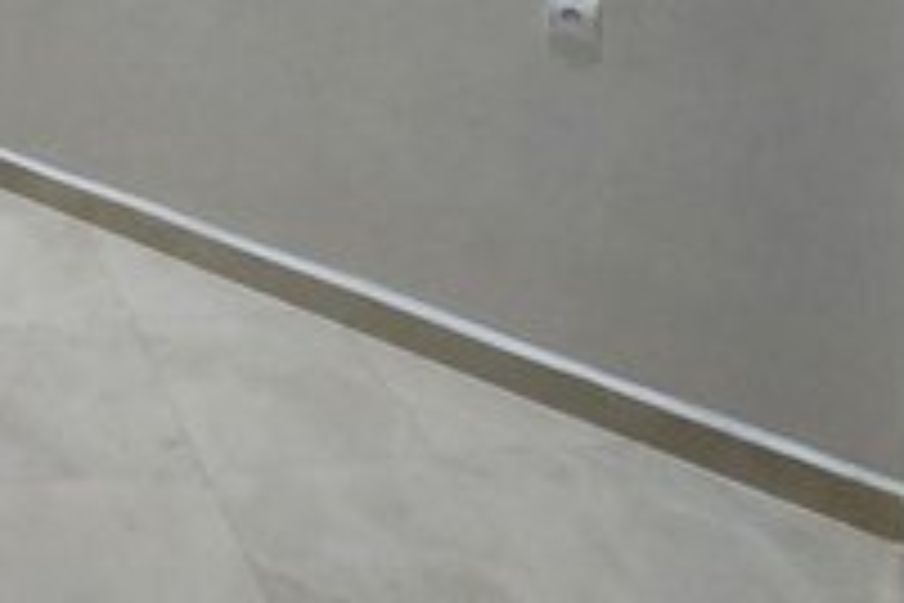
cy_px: -297
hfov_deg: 35.4
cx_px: -189
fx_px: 1080
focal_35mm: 43
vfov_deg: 24.4
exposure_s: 1/40
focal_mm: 2.2
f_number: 2.2
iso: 320
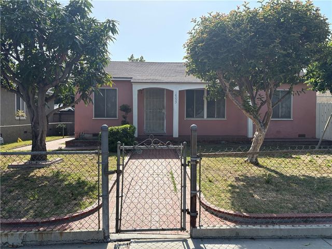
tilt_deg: -0.7
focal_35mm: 26
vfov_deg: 53.1
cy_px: 124
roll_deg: -0.2
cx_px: 166
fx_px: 249
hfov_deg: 67.3
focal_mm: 5.96
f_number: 1.6
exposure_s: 1/3279
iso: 64
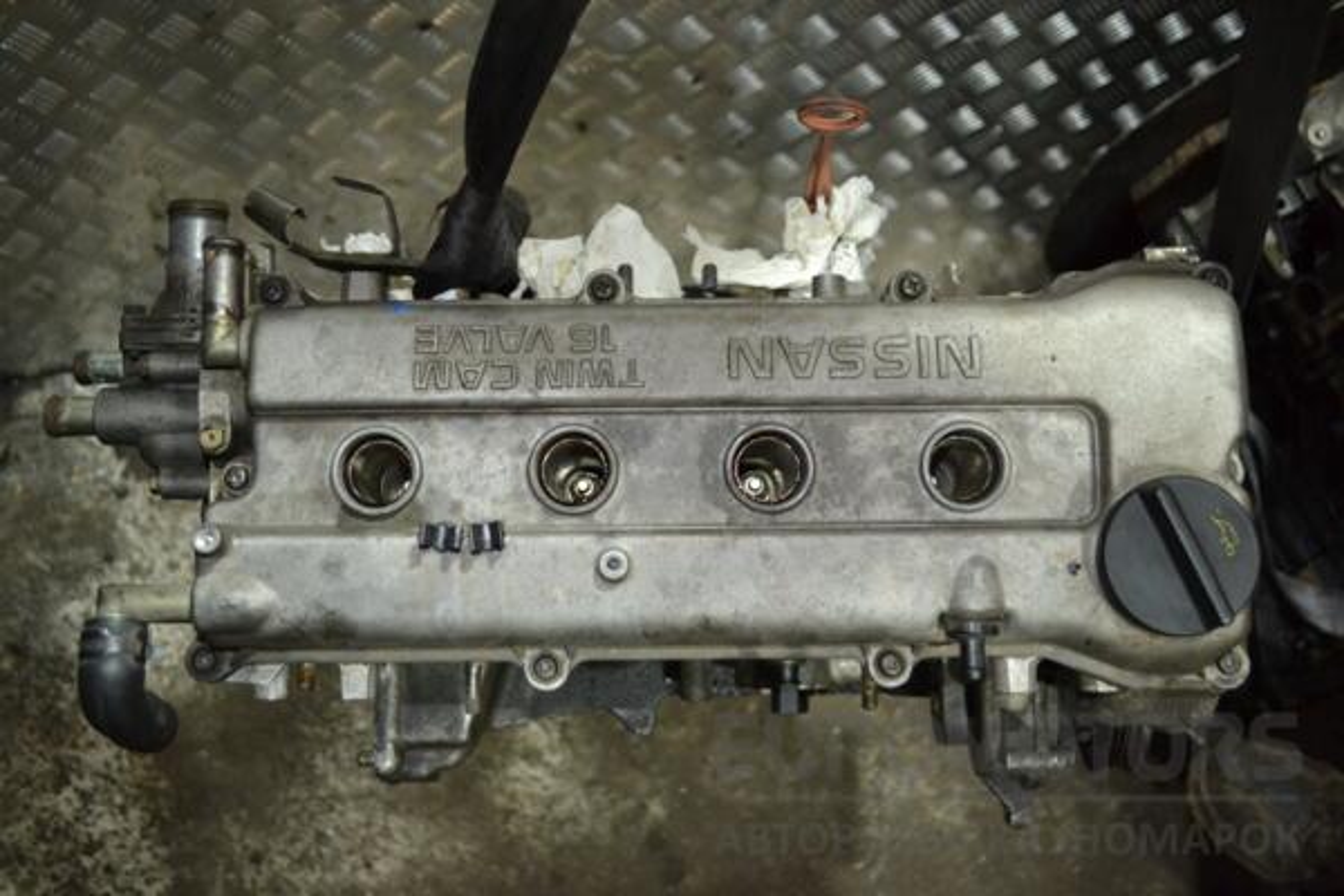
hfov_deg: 46.4
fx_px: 1568
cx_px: 672
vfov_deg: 31.9
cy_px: 448
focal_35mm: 42
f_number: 4.5
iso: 1250
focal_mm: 28
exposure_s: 1/60
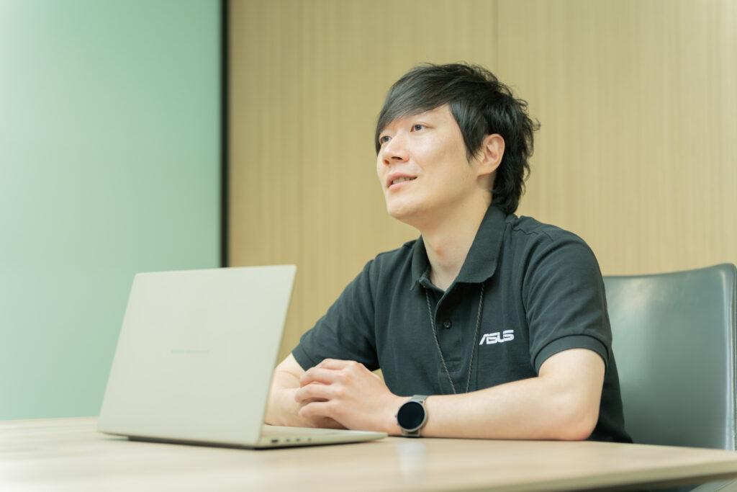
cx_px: 368
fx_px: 1392
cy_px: 246
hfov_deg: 29.7
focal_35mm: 68
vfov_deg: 20.0
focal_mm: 68
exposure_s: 1/250
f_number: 2.5
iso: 1600
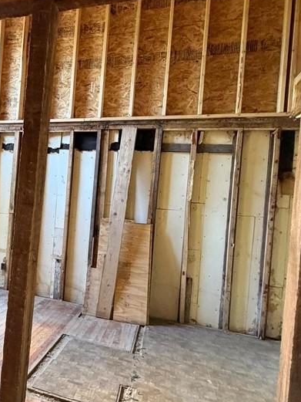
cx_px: 25
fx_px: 336
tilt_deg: -0.8
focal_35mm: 29
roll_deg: -5.6
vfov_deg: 61.6
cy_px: 208
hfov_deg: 43.6
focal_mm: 2.22
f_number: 2.2
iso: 500
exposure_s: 1/60
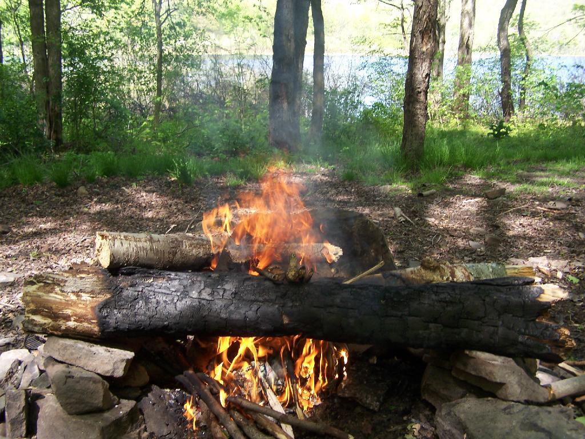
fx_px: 642
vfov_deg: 37.7
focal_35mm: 38
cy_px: 220
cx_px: 292
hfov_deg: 49.0
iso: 80
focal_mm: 6.3
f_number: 2.8
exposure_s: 1/100
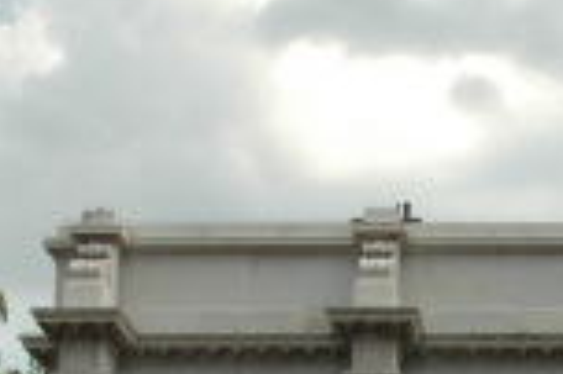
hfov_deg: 17.5
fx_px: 1781
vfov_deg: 11.3
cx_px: 585
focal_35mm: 114
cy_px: 639
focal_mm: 18
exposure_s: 1/4000
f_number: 3.5
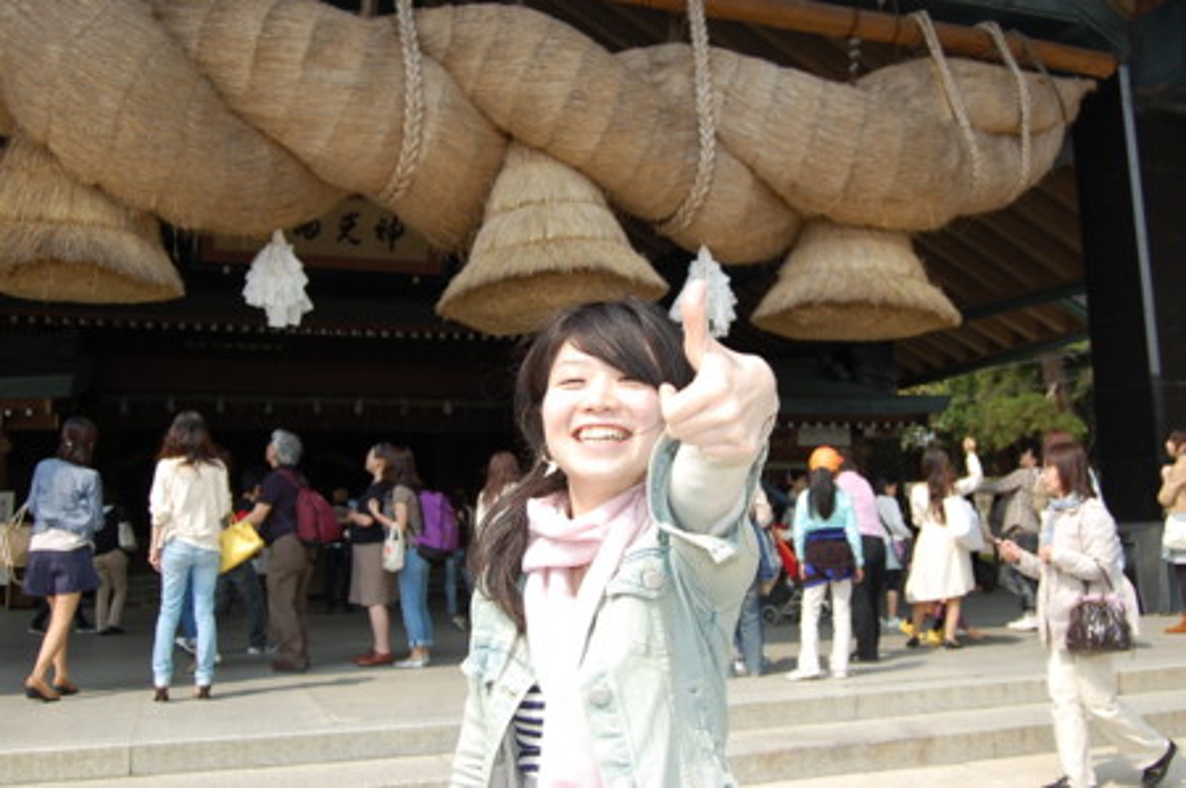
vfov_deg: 36.8
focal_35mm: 36
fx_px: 1185
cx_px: 593
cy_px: 394
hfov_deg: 53.2
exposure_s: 1/500
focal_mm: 24
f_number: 5.6
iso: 200
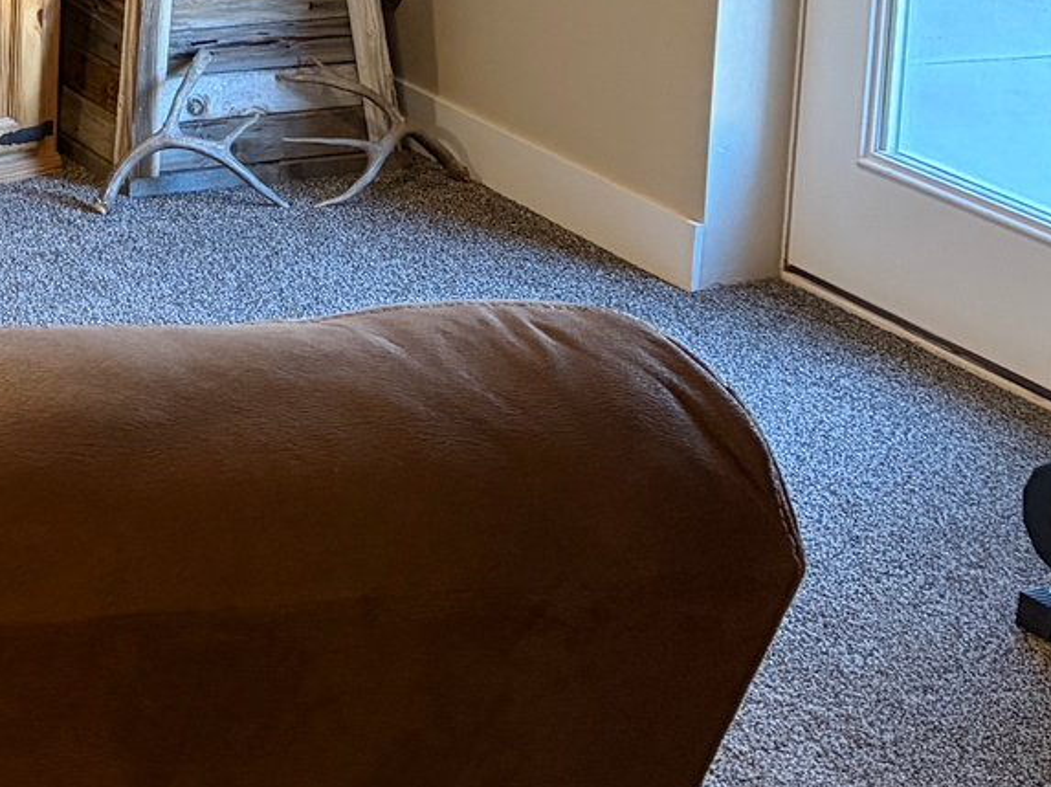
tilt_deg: -8.9
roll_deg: -0.2
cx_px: -352
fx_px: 2822
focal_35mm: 93
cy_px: -257
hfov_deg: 19.3
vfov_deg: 15.1
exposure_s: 1/60
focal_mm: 5.96
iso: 320
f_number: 1.6
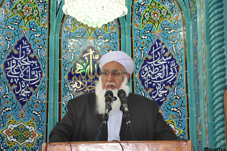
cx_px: 116
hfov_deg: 19.3
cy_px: 73
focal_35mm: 106
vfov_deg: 12.9
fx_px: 667
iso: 800
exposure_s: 1/80
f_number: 5.3
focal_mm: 66
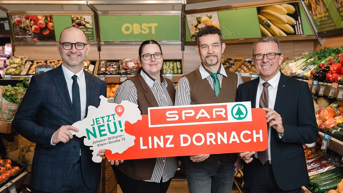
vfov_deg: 24.4
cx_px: 172
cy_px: 93
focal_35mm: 49
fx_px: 446
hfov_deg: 42.1
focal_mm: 46
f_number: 4
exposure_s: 1/200
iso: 640
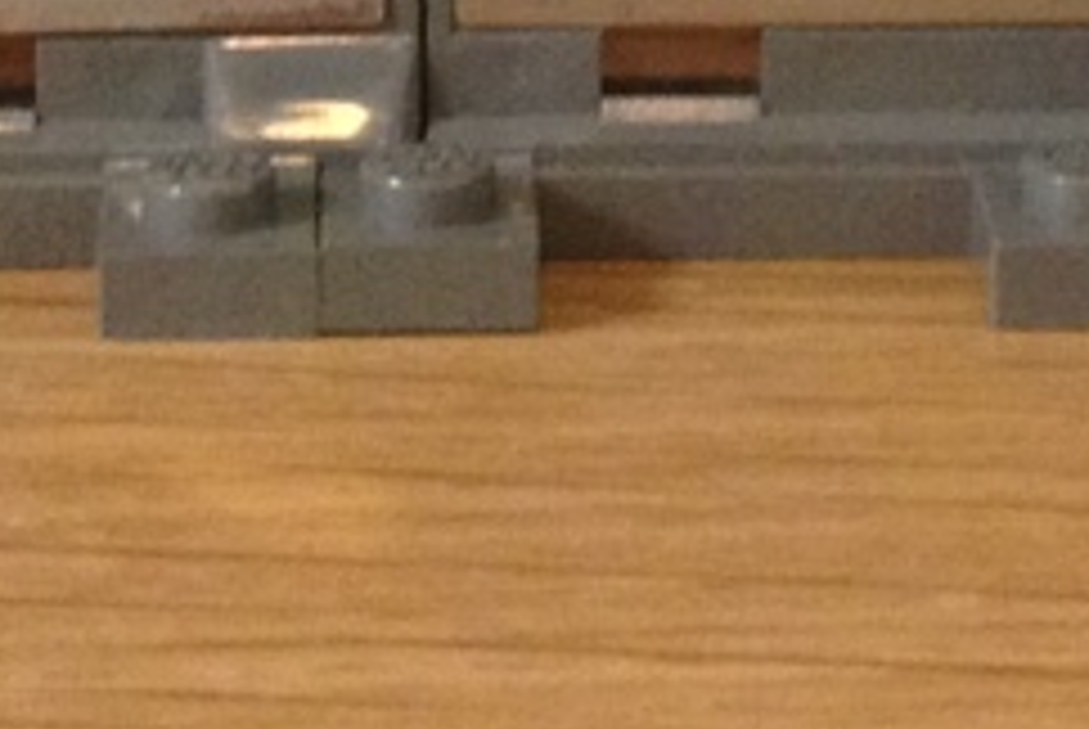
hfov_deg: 8.4
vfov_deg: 5.3
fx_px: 7420
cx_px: 554
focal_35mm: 245
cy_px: -1359
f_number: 2.4
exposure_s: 1/20
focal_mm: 4.28
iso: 250
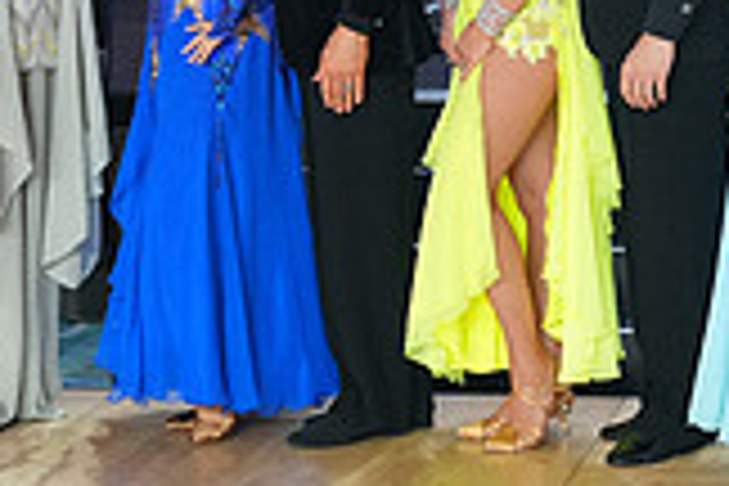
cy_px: -200
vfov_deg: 9.0
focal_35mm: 148
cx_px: 900
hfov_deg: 13.4
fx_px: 3006
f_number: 4
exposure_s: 1/400
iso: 2500
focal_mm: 41.4
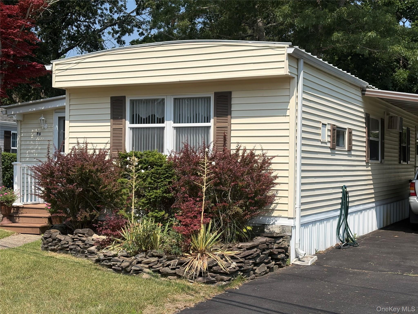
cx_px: 209
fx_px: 628
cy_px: 157
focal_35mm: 52
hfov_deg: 36.8
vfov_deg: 28.0
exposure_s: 1/3831
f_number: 1.6
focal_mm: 5.96
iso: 32
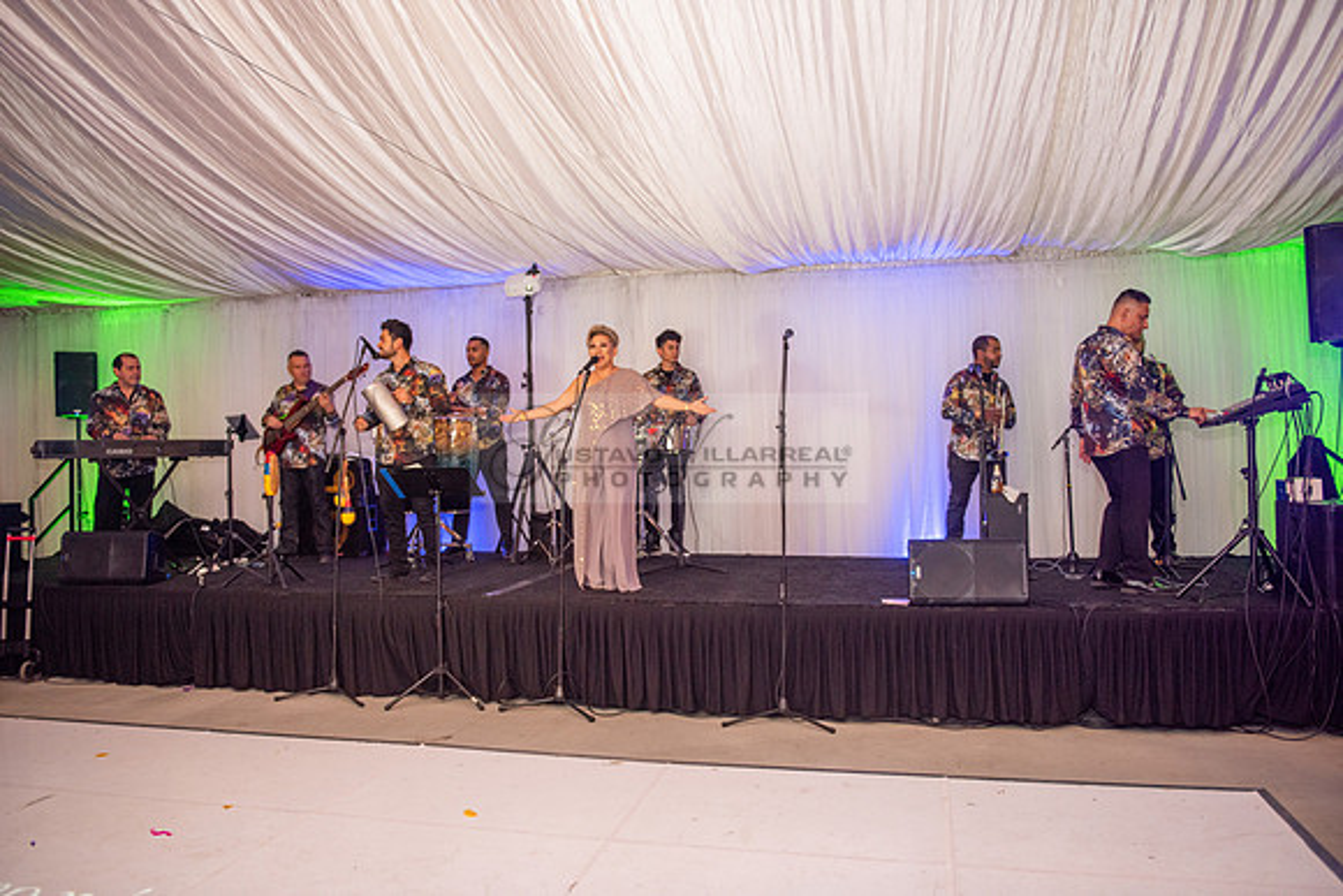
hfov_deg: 67.4
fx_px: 1007
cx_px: 672
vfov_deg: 48.0
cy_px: 448
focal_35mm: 27
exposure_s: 1/160
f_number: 2.8
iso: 1000
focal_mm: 27
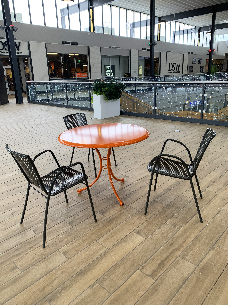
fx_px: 228
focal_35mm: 26
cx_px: 114
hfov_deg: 53.1
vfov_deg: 67.3
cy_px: 152
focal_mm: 4.25
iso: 50
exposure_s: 1/121
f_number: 1.8
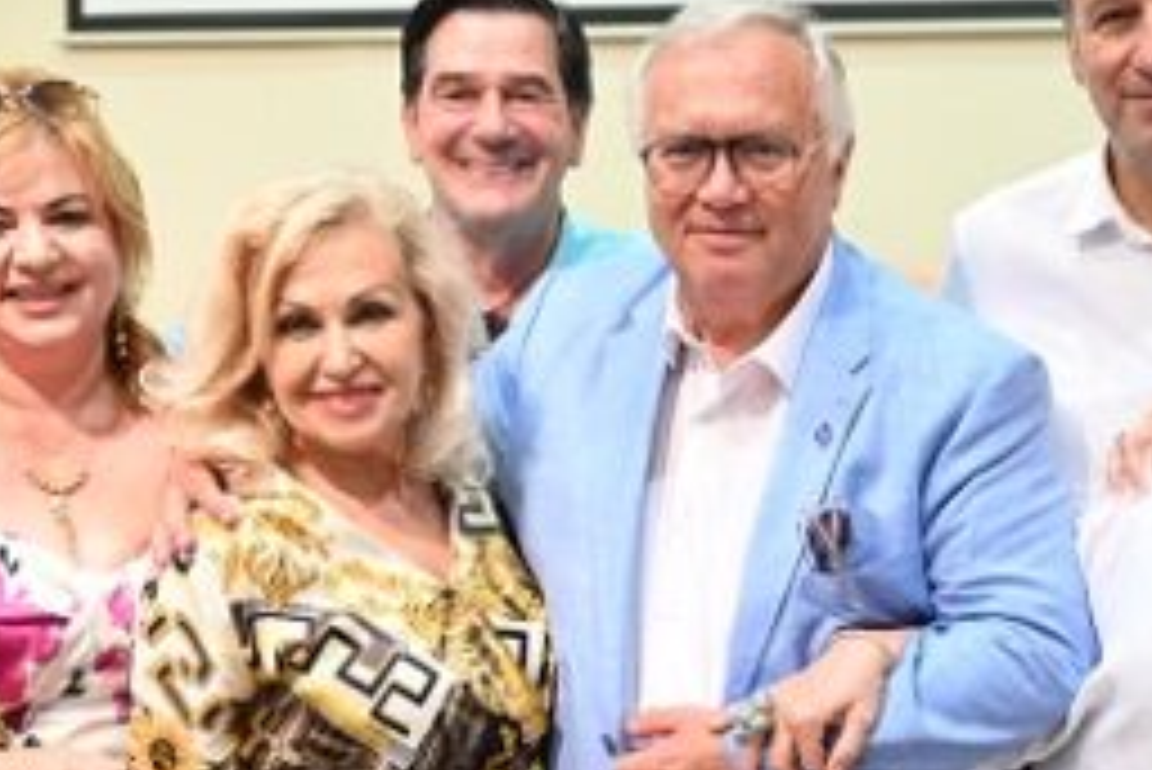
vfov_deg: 18.1
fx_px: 2401
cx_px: 814
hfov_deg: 26.7
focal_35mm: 75
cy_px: 554
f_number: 2.8
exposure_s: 1/125
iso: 1400
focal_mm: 32
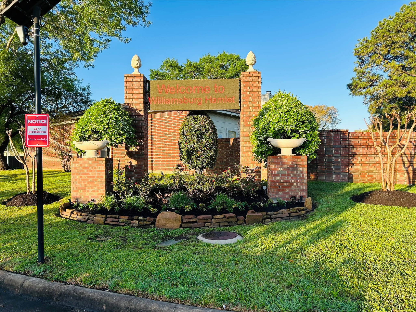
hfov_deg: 67.3
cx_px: 208
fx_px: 312
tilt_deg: +0.7
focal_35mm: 26
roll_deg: +0.3
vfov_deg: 53.1
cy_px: 156
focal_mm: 5.7
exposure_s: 1/1224
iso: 50
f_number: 1.5
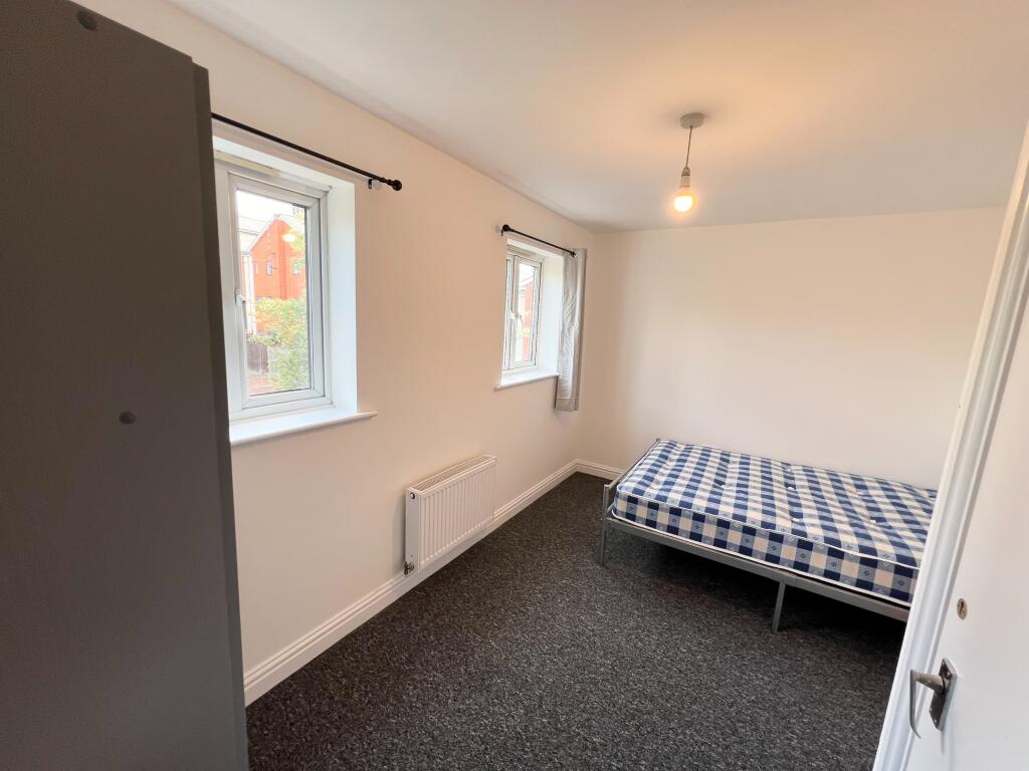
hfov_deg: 106.2
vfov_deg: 89.9
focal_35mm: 13
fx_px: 386
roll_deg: -3.2
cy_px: 386
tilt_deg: -9.7
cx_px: 514
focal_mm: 1.57
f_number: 1.8
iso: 50
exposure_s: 1/99
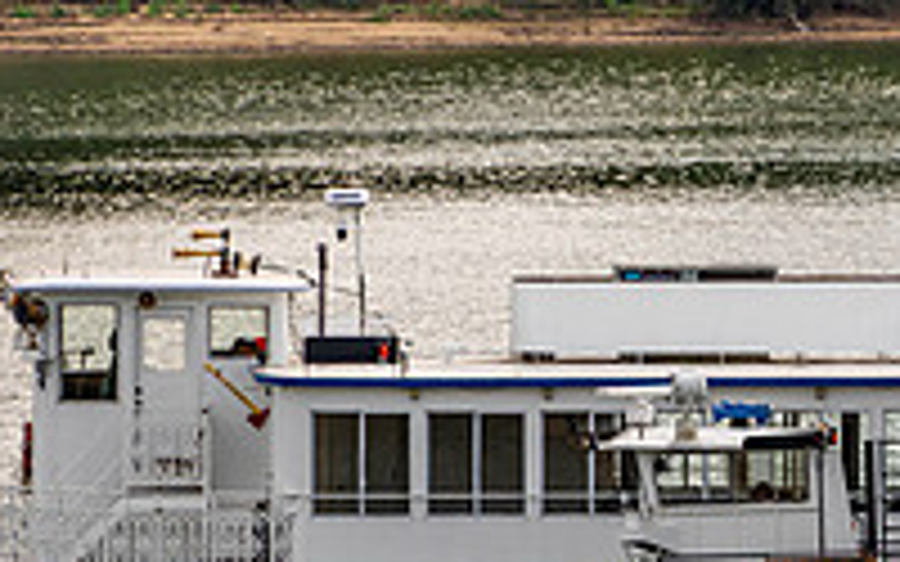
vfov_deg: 1.4
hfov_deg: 2.2
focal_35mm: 951
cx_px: 824
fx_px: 23326
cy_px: 528
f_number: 8
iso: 90
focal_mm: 300
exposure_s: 1/250
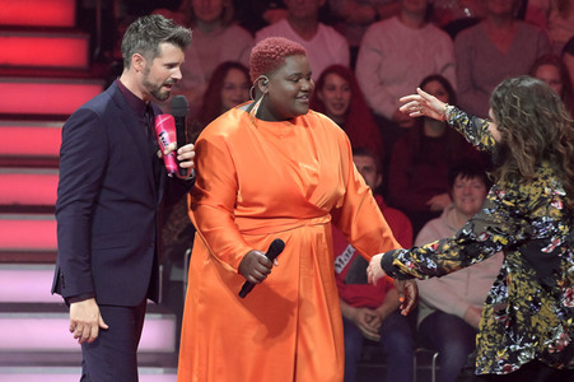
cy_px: 191
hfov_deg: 6.7
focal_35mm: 310
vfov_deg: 4.4
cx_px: 287
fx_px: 4939
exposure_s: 1/400
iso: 12800
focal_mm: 310
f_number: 5.6
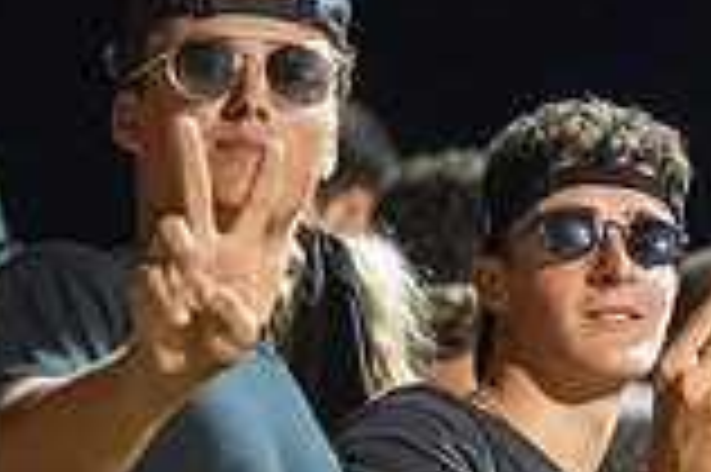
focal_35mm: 478
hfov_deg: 4.3
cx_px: 1130
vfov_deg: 2.9
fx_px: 9431
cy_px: 636
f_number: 2.8
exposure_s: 1/400
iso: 6400
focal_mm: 130
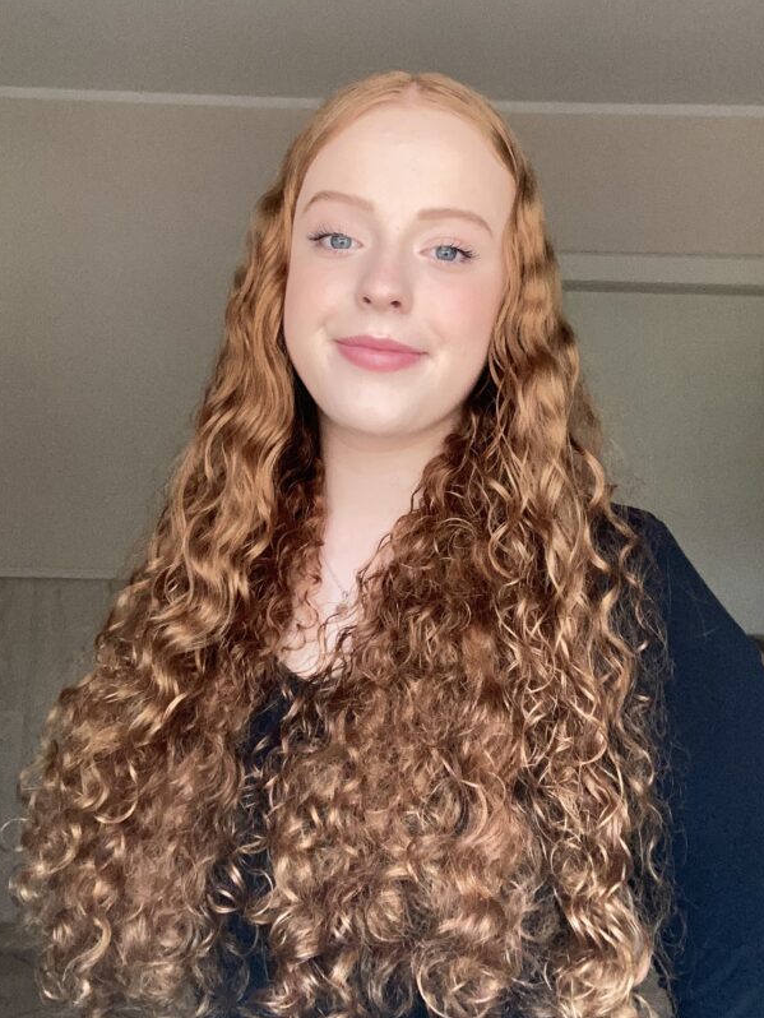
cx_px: 358
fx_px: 1206
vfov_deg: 45.3
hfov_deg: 35.1
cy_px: 374
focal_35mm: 41
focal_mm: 2.87
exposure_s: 1/83
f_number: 2.2
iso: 80
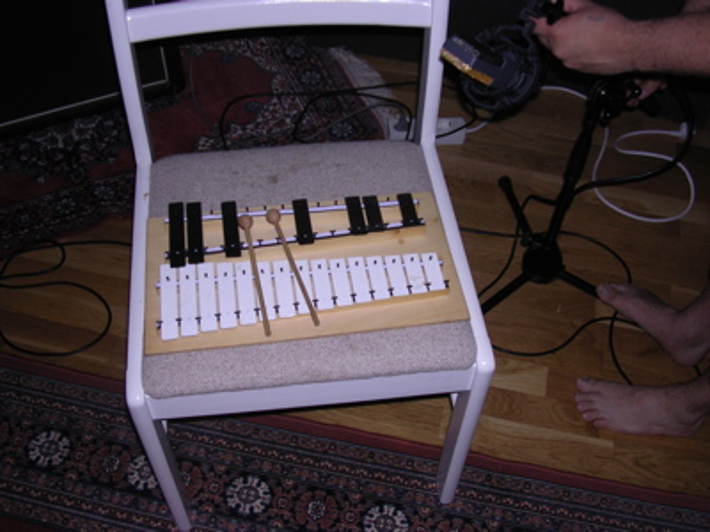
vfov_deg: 37.7
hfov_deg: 49.0
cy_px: 266
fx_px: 779
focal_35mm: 38
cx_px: 355
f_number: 2.8
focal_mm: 5.8
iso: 100
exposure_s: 1/60.1
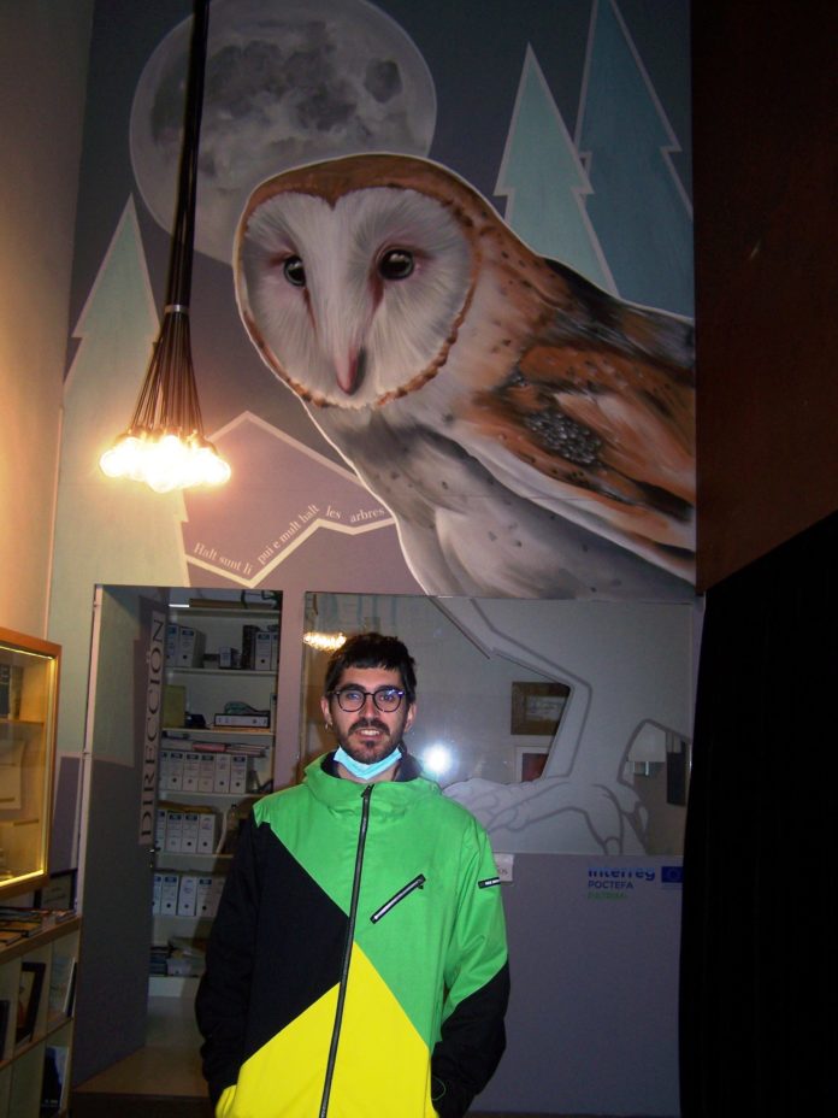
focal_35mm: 38
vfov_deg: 49.0
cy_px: 559
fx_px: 1227
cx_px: 419
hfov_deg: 37.7
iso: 80
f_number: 2.8
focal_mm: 6.3
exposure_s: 1/60
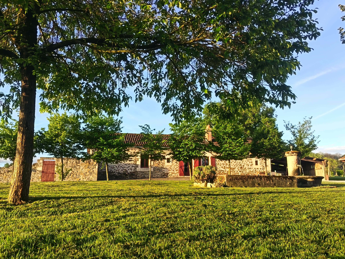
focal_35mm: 31
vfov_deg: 45.4
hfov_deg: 58.4
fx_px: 309
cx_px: 172
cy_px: 130
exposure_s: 1/129
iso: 105
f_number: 1.75
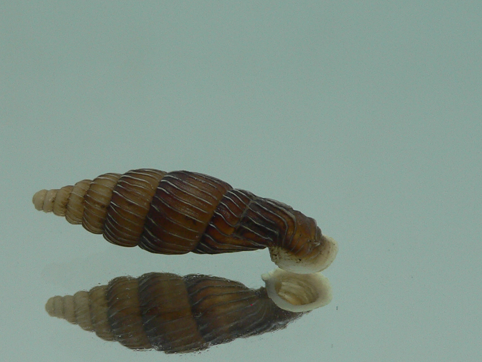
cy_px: 244
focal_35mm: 60
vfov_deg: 24.3
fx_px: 835
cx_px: 205
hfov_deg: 32.1
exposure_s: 1/60
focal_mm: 4.6
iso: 80
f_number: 2.8
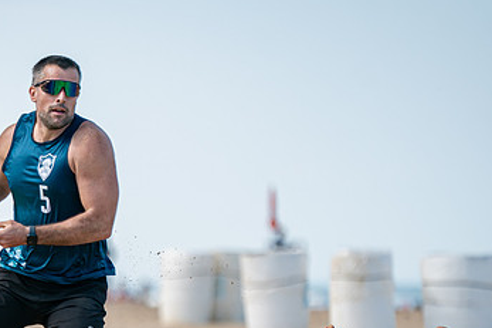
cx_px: -37
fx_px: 6557
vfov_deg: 2.9
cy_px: 358
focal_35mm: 480
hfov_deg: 4.3
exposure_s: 1/2000
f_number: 2.8
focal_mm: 200
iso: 160
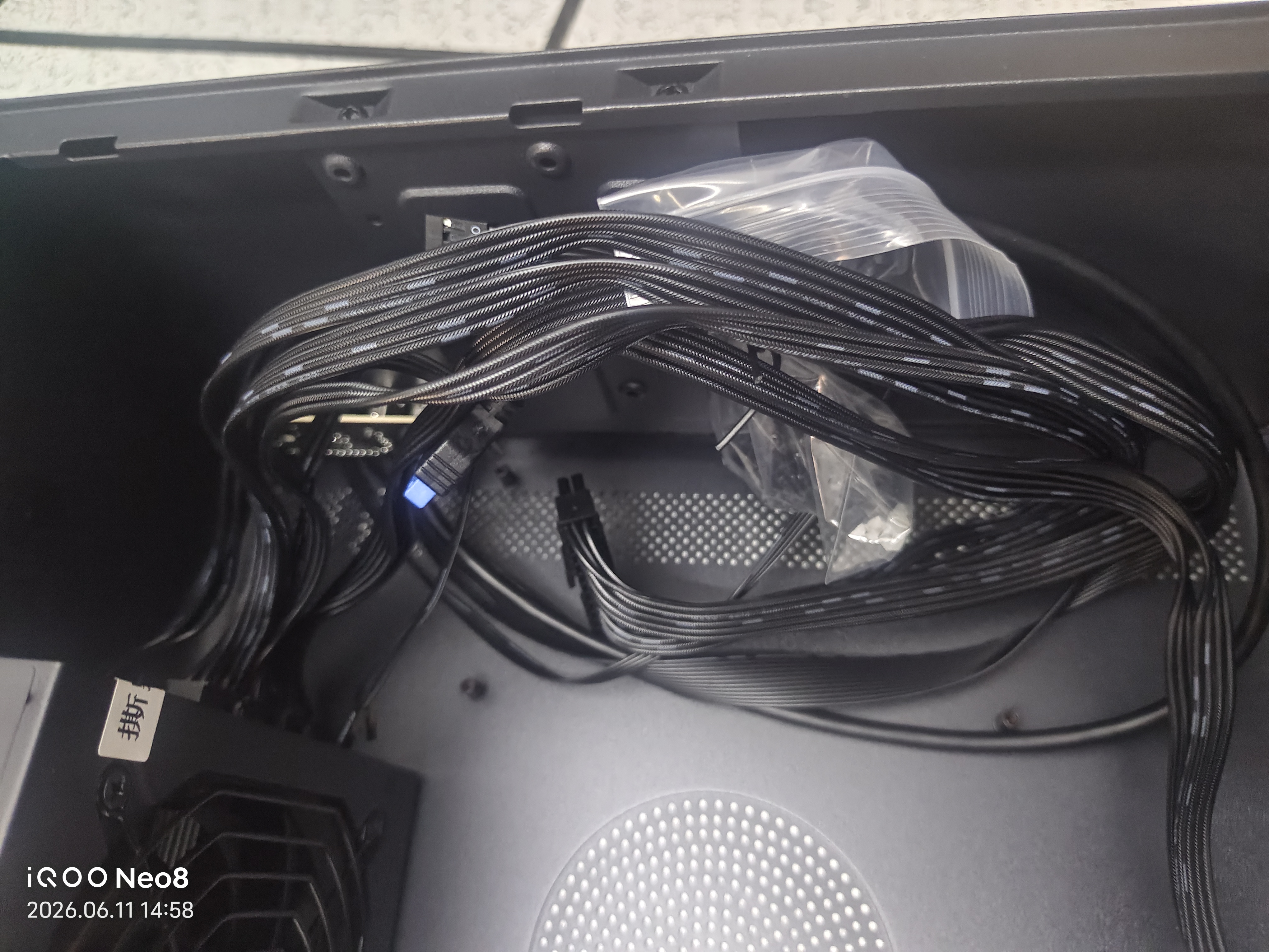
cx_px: 634
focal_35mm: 24
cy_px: 476
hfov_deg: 71.6
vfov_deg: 56.8
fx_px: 880
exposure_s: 1/14.3
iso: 4348
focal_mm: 5.56
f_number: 1.88
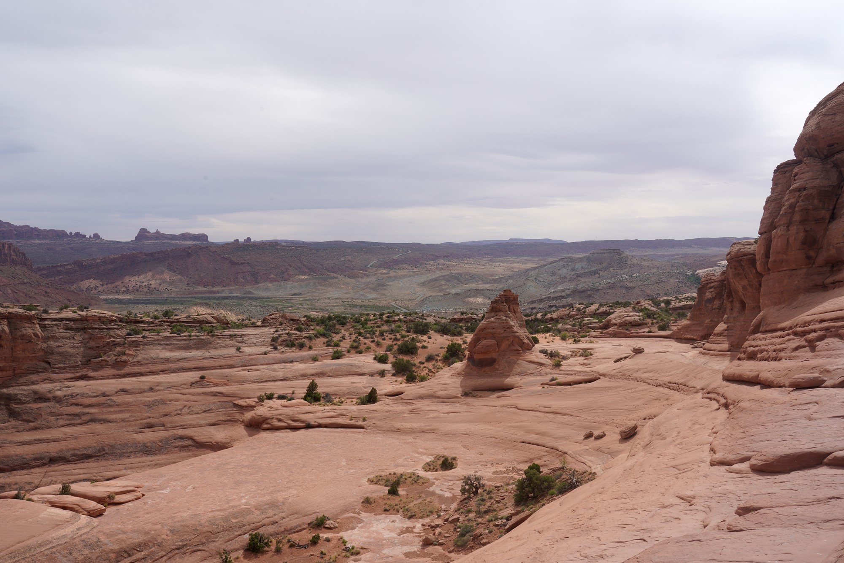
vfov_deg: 40.0
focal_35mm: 33
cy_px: 282
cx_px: 422
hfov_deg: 57.2
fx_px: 774
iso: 100
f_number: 16
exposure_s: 1/100
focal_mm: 33
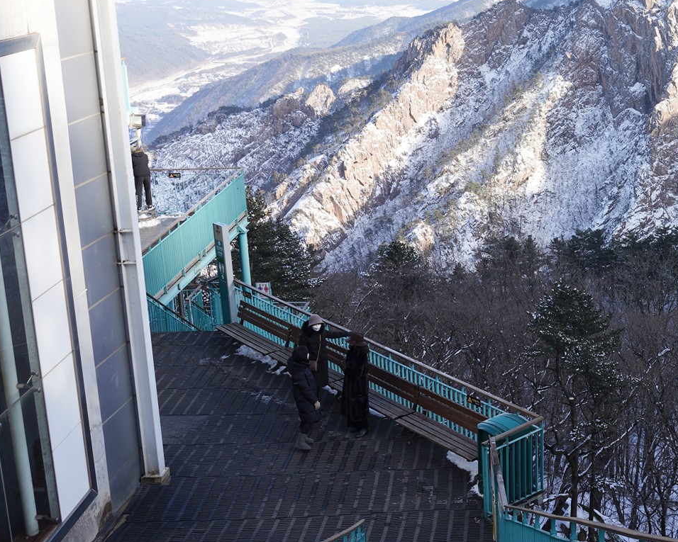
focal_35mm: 55
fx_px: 1104
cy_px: 184
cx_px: 634
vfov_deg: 27.5
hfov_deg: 32.2
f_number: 10
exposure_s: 1/100
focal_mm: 28
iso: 160
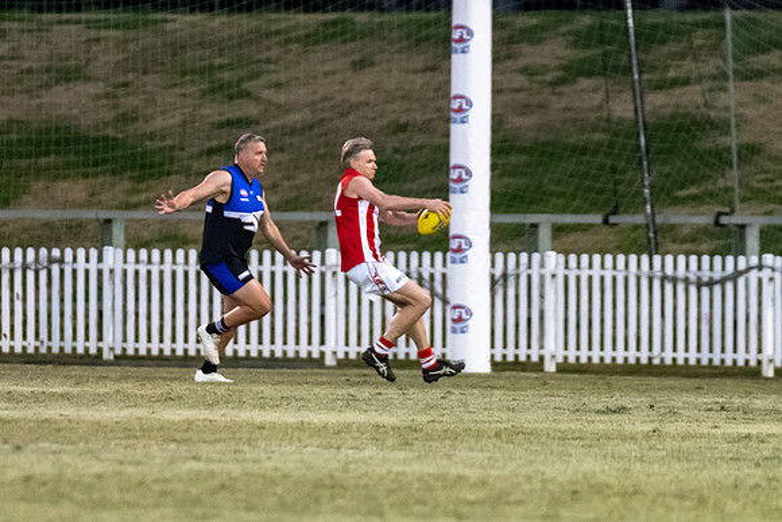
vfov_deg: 2.2
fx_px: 13466
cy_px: 256
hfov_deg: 3.3
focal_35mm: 620
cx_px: 288
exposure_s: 1/1250
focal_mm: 240
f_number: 2.8
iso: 5000
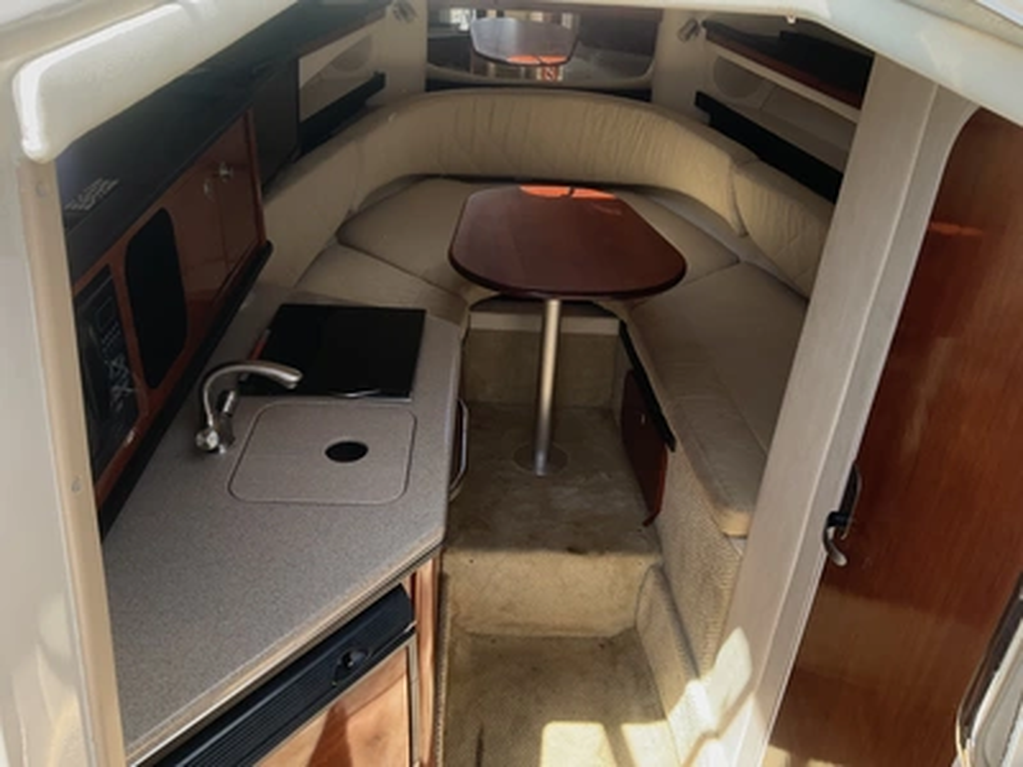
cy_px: 384
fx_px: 857
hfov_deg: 61.7
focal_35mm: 29
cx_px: 512
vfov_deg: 48.2
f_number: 1.8
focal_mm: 3
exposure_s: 1/228
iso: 25
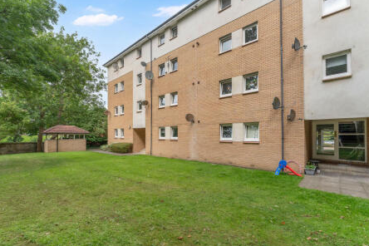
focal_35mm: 15
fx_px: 154
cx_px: 190
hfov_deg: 100.4
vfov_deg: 77.3
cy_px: 123
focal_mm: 14
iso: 200
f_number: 5.6
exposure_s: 1/320
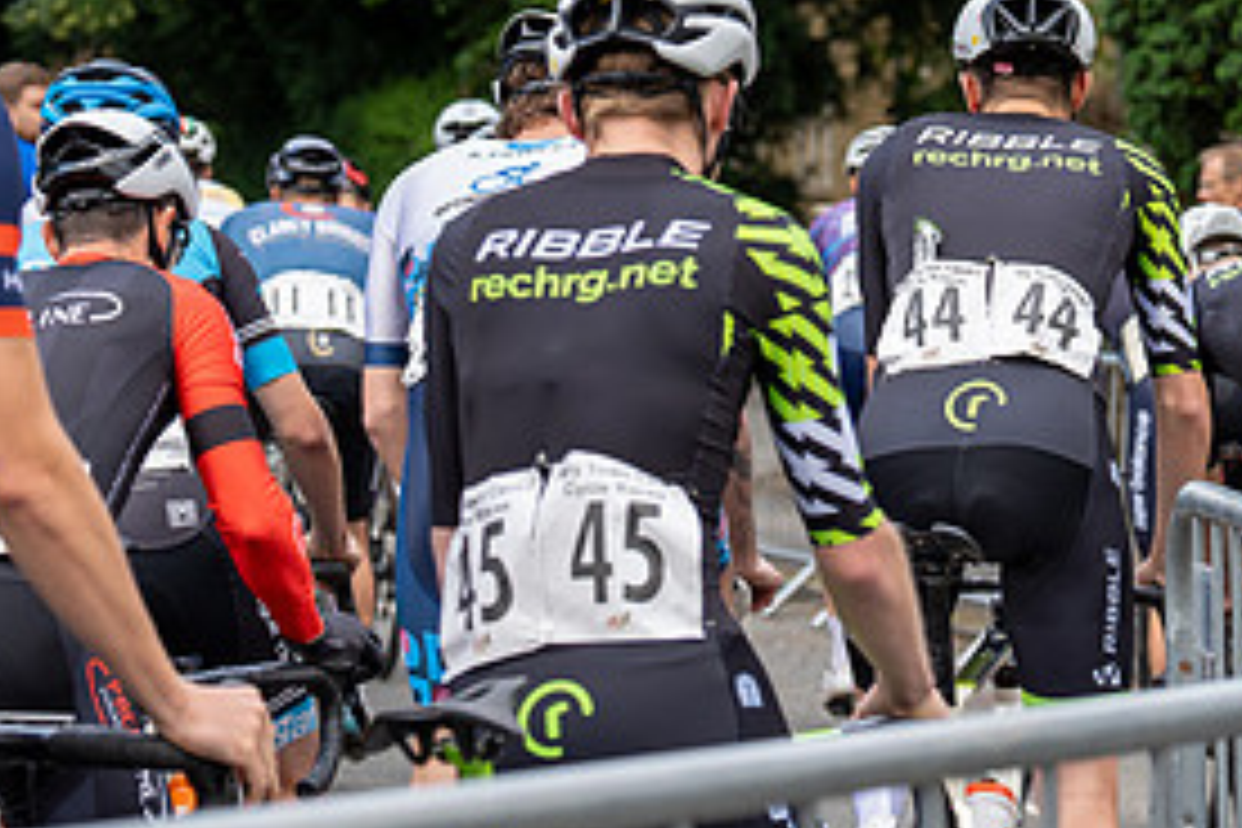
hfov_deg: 13.9
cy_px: 101
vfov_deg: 9.3
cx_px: 166
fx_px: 5071
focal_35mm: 147
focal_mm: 70
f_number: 4
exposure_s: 1/500
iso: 400
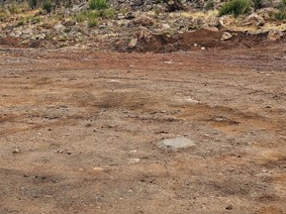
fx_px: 429
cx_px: 24
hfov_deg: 34.6
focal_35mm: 52
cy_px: 201
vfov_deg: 26.8
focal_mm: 6.3
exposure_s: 1/207
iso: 25
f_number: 1.7
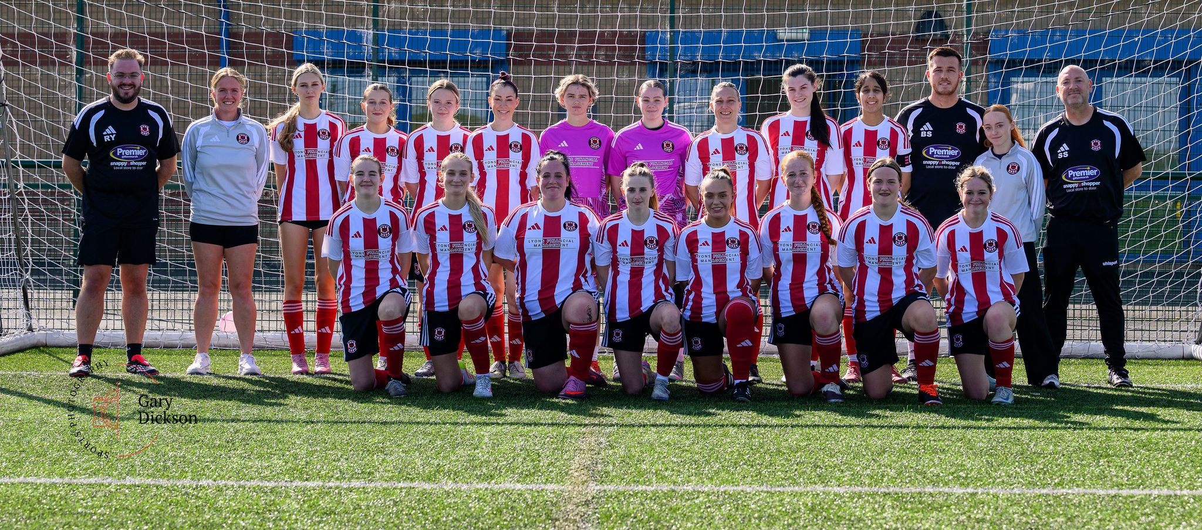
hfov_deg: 26.0
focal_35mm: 86
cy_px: 146
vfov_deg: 11.6
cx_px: 636
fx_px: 2606
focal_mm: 70
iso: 360
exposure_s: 1/1000
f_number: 5
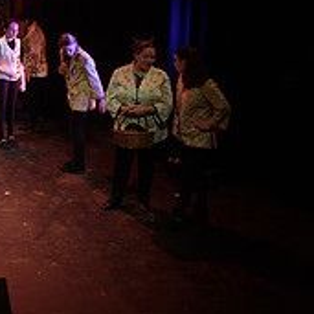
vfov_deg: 21.7
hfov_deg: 19.2
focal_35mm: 78
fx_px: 800
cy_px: 33
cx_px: -167
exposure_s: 1/60
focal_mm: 27
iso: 1250
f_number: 5.6
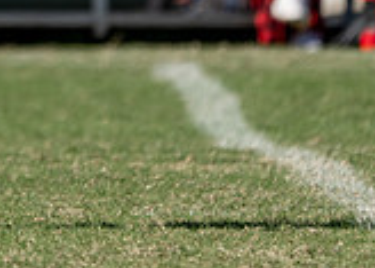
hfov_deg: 1.3
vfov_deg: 1.0
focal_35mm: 1495
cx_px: -159
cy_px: -211
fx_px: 15916
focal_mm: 373
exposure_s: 1/800
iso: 125
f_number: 5.6
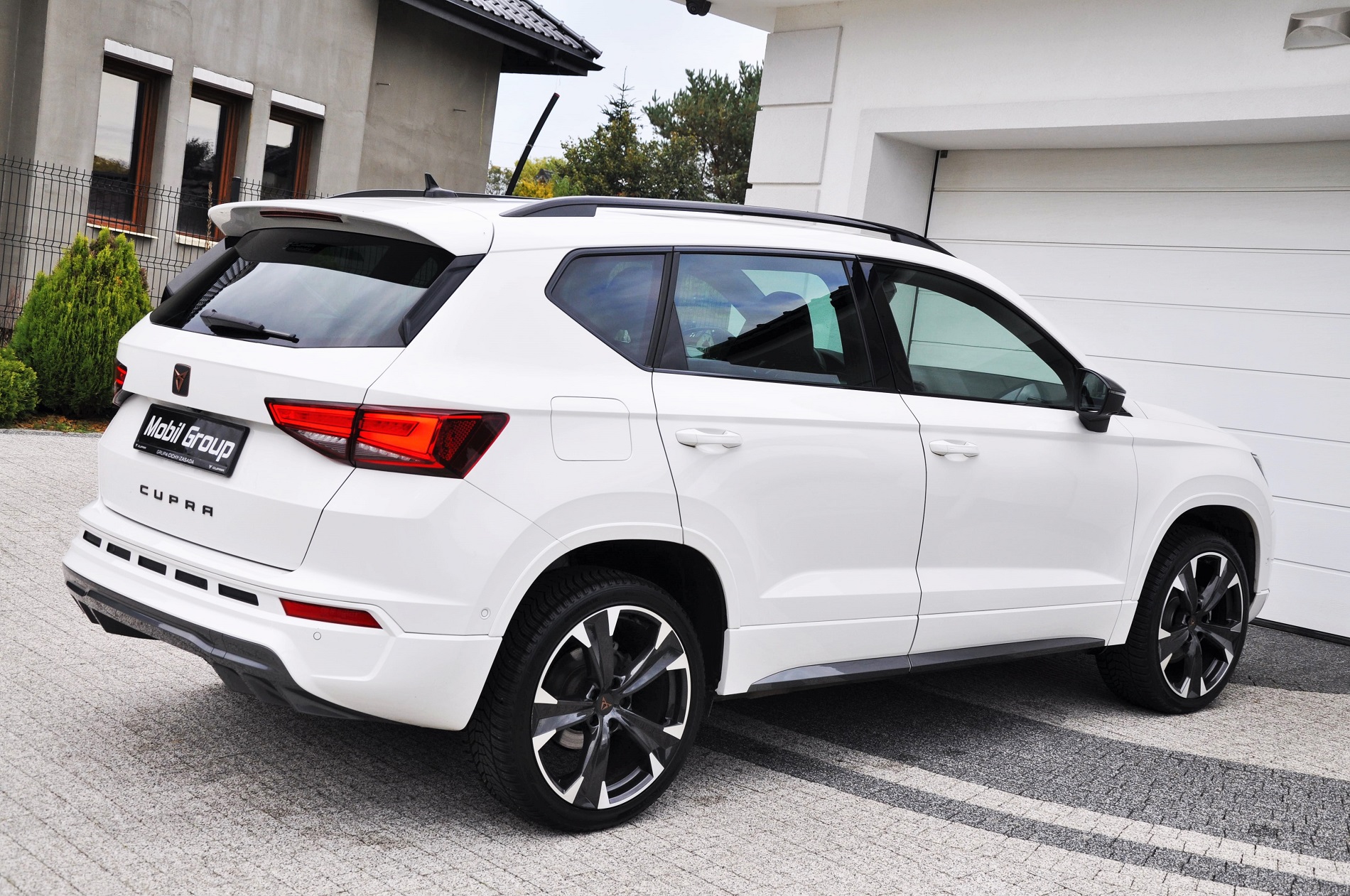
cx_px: 675
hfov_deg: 41.2
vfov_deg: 28.0
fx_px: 1797
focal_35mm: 48
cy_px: 448
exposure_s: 1/200
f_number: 7.1
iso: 250
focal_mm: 32
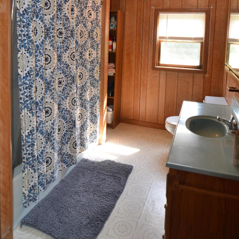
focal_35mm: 28
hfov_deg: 56.4
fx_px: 222
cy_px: 58
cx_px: 135
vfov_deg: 53.9
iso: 400
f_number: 2.8
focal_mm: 11.5
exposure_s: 1/125
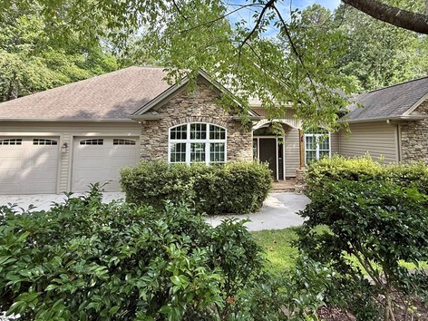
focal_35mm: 19
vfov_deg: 67.3
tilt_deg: +5.5
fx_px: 235
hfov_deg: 84.4
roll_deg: -0.1
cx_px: 236
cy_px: 114
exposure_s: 1/439
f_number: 2.2
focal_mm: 2.22
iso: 64
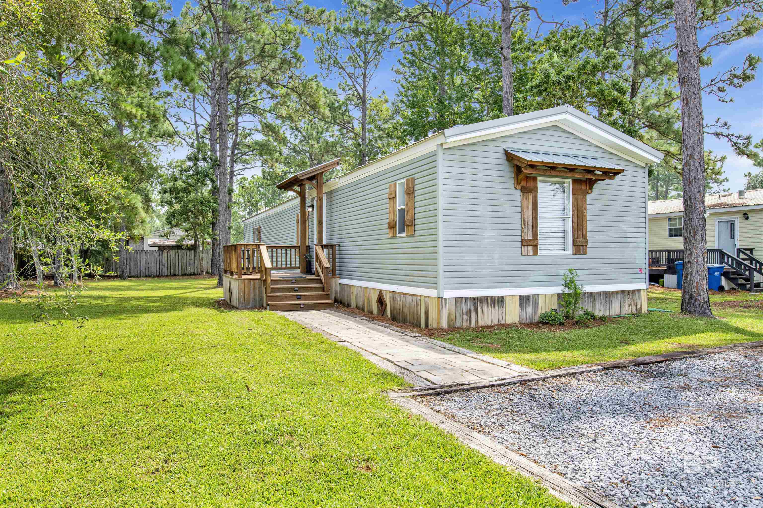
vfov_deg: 53.1
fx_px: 509
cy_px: 254
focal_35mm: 24
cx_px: 382
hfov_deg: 73.7
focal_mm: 24
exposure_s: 1/100
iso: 200
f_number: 11
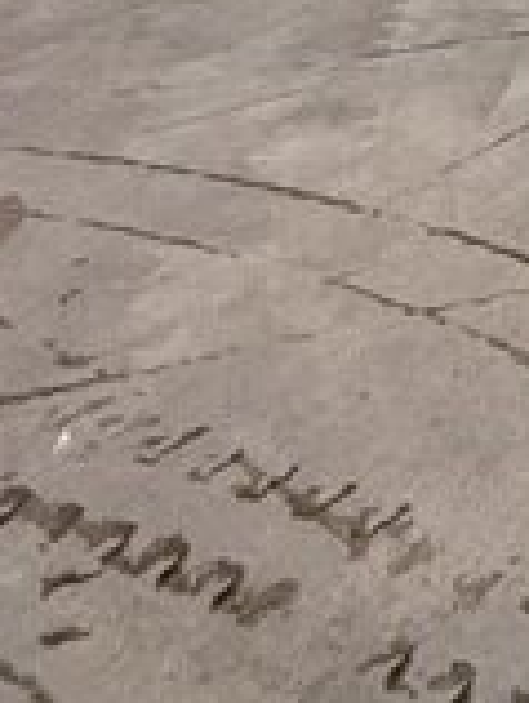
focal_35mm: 68
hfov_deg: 16.2
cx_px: 1085
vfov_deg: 21.7
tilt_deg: -4.6
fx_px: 1382
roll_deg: -1.0
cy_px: -454
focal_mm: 2.22
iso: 320
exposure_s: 1/71
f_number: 2.2
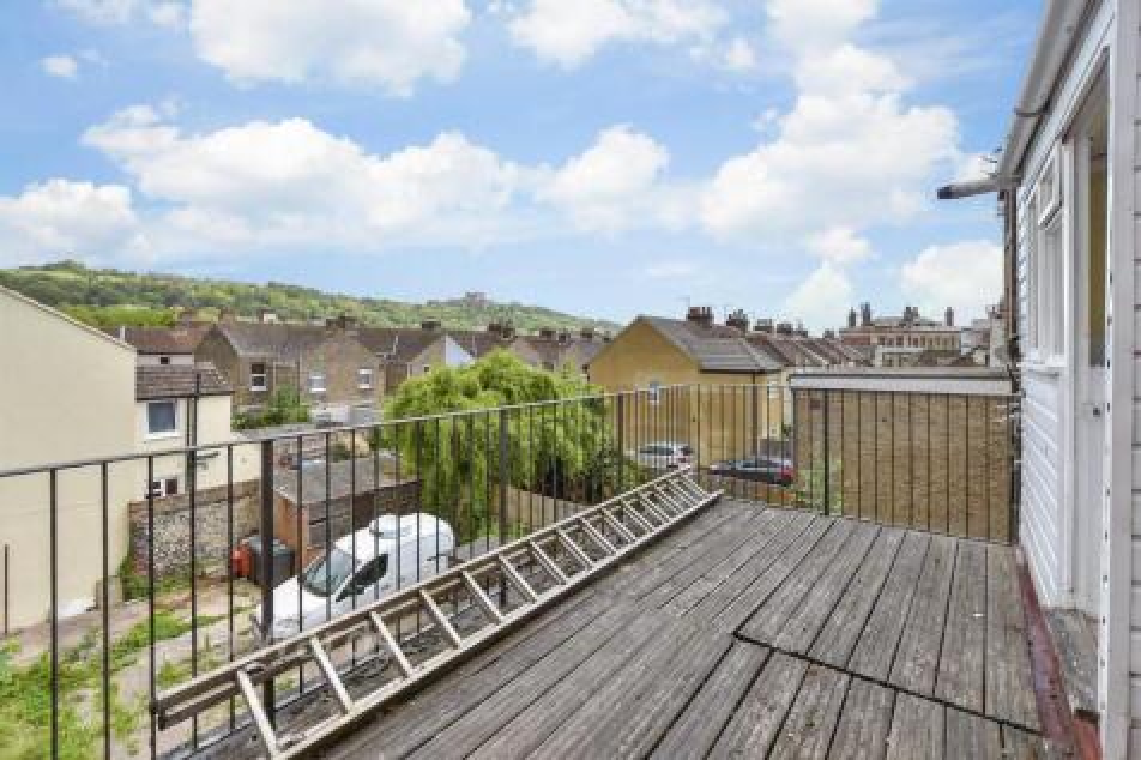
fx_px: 475
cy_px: 380
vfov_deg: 77.3
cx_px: 570
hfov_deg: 100.4
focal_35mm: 15
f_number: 6.3
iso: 160
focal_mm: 10
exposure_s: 1/250
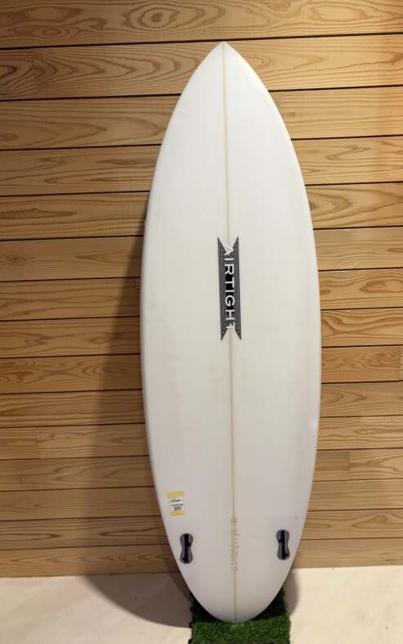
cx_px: 219
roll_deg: +1.8
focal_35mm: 28
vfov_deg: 66.5
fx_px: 492
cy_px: 326
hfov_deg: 44.5
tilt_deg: -18.1
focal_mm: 5.96
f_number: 1.6
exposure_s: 1/100
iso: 50
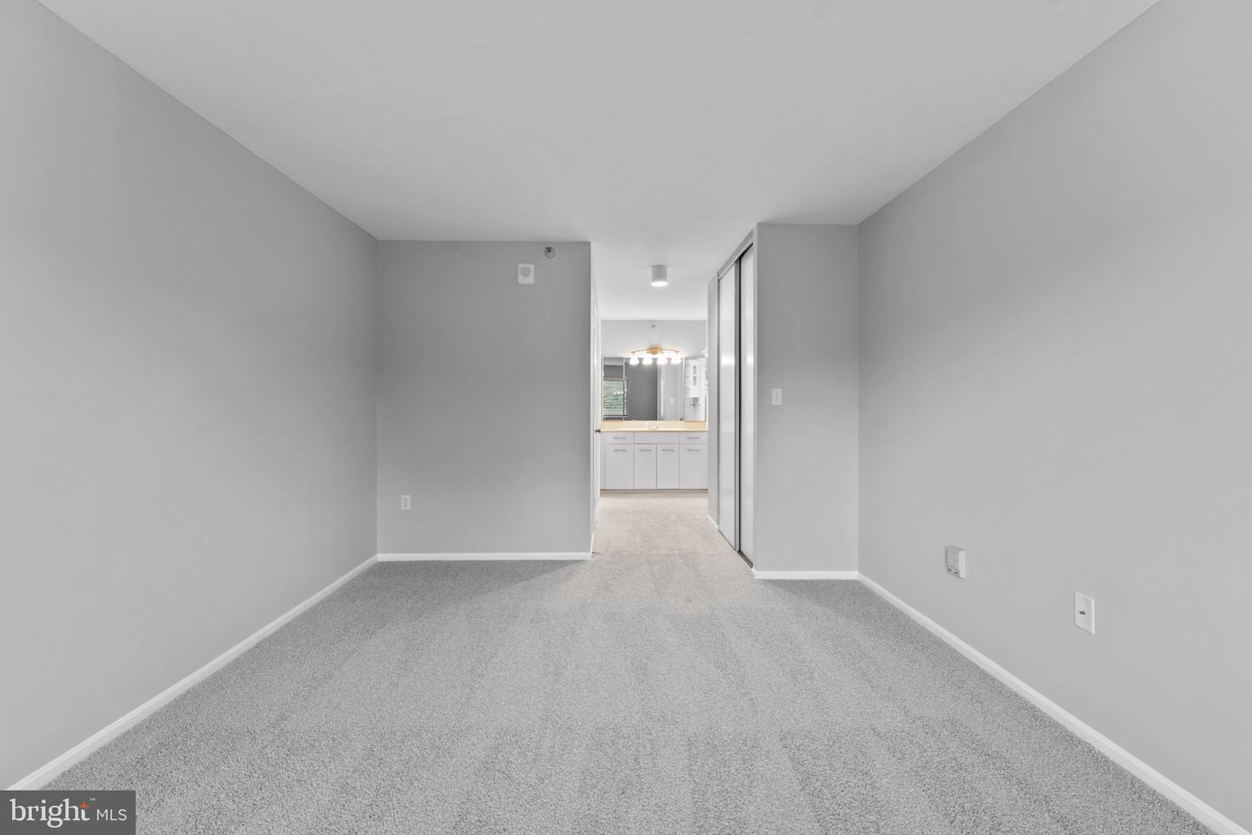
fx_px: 556
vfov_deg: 73.7
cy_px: 418
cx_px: 626
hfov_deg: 96.7
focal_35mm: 16
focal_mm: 16
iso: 100
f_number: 8
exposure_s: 1/3
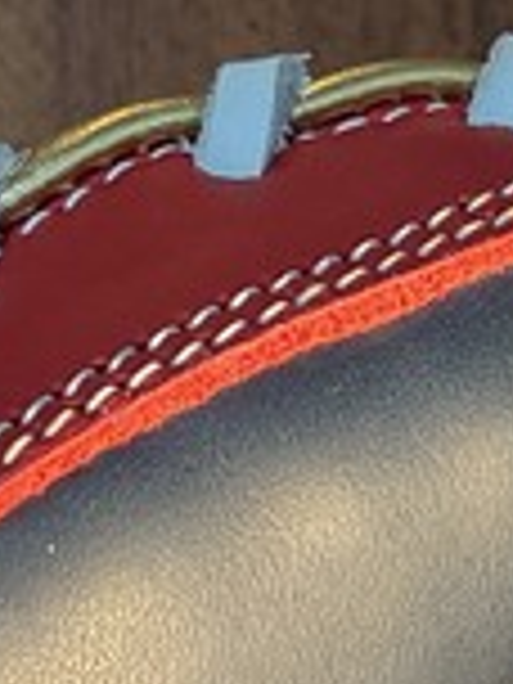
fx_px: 2944
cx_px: 464
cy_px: 1055
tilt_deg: -74.9
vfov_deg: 12.5
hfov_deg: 9.9
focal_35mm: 149
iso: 100
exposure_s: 1/60
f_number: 1.8
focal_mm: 3
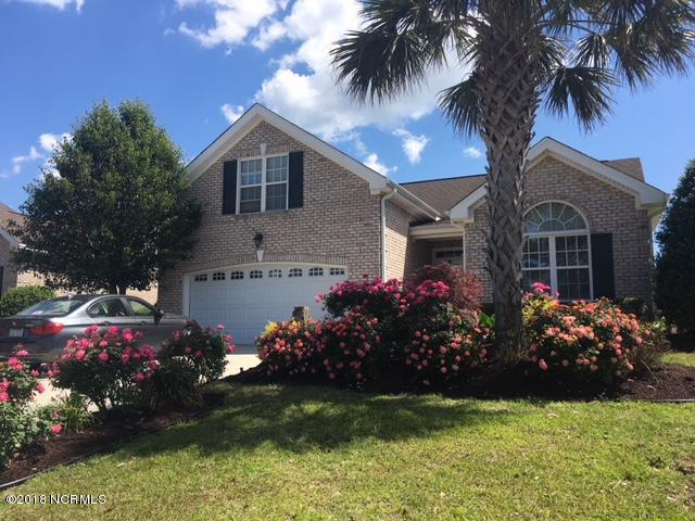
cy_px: 260
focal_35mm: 29
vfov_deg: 48.2
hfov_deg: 61.7
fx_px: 582
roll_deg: -0.4
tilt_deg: +9.1
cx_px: 348
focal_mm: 4.15
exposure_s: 1/1374
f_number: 2.2
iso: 25
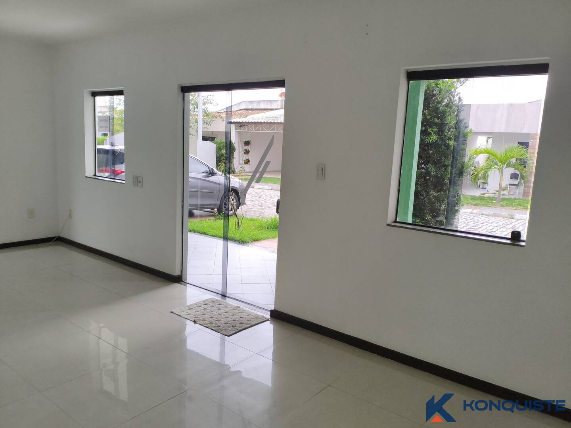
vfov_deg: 53.1
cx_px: 286
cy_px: 214
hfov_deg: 67.3
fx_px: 429
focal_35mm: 26
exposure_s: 1/623
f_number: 1.5
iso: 640
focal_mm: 4.94
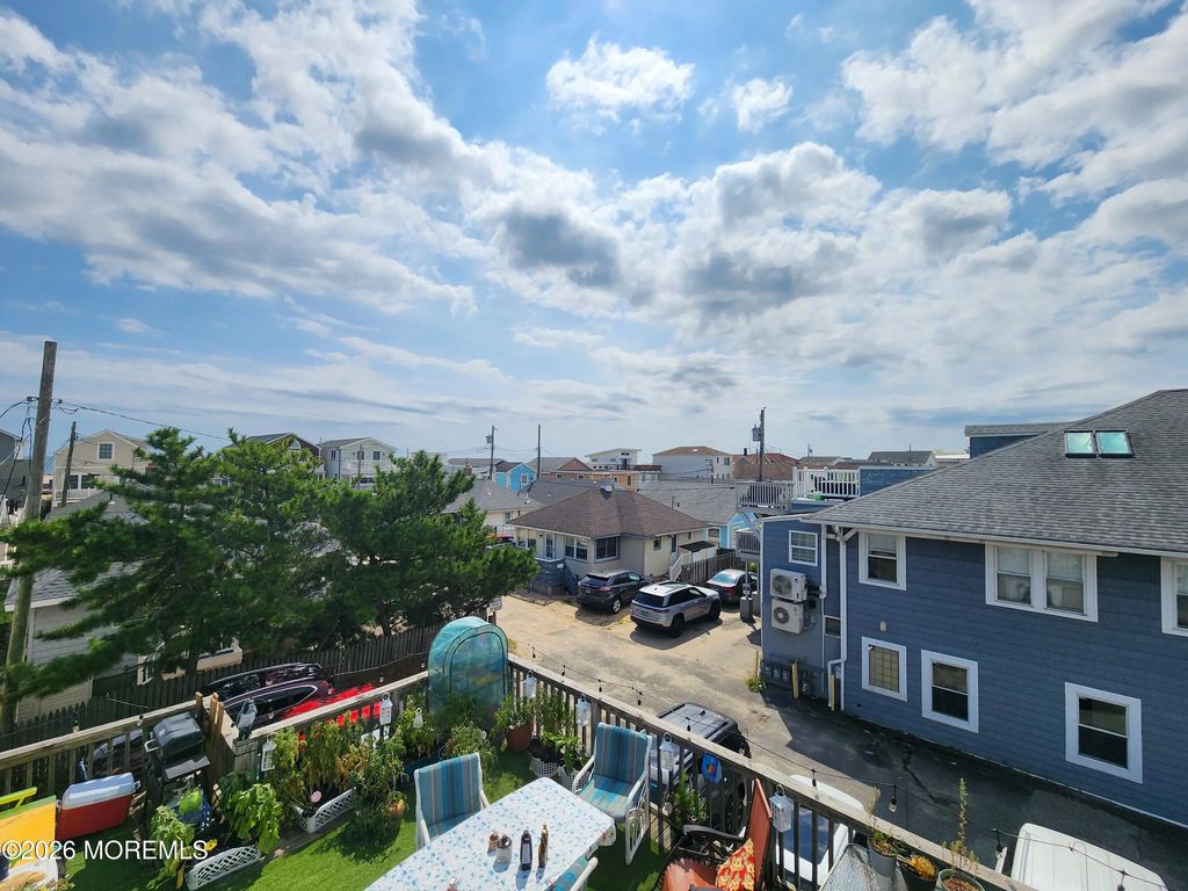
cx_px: 594
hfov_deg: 106.2
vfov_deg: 89.9
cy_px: 446
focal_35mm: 13
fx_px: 446
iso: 50
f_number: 2.2
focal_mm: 2.2
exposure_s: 1/6156
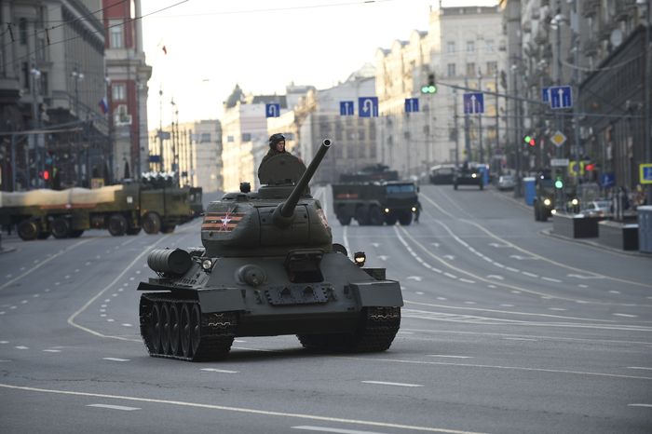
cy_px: 217
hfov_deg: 10.3
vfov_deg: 6.9
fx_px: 3620
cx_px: 326
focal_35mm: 200
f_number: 4
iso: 640
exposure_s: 1/1000
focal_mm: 200
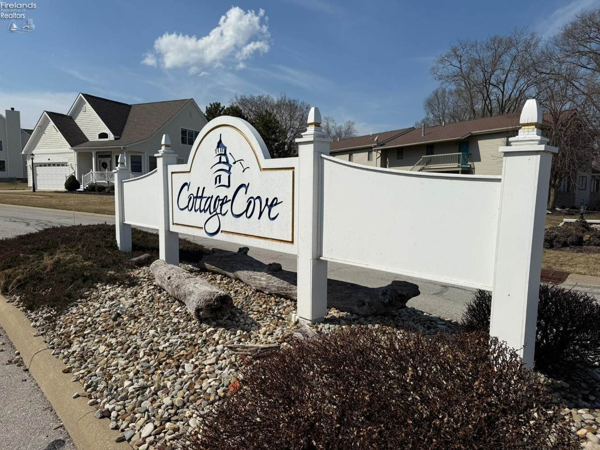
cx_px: 300
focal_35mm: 24
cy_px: 225
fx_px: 416
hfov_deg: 71.6
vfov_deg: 56.8
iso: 80
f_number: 1.78
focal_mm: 6.76
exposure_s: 1/14286
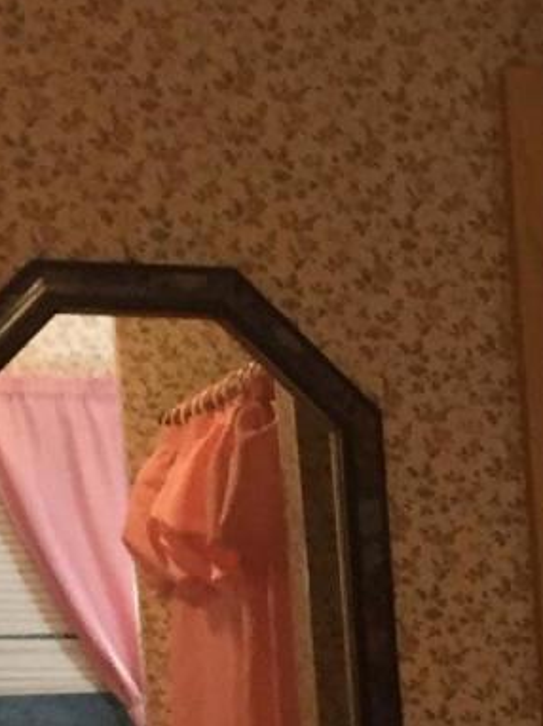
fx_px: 3183
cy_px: 1214
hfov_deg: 9.0
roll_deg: +1.9
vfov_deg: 12.2
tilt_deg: -8.0
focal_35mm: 152
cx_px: 1175
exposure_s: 1/30
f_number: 2.2
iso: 100
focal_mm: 4.15
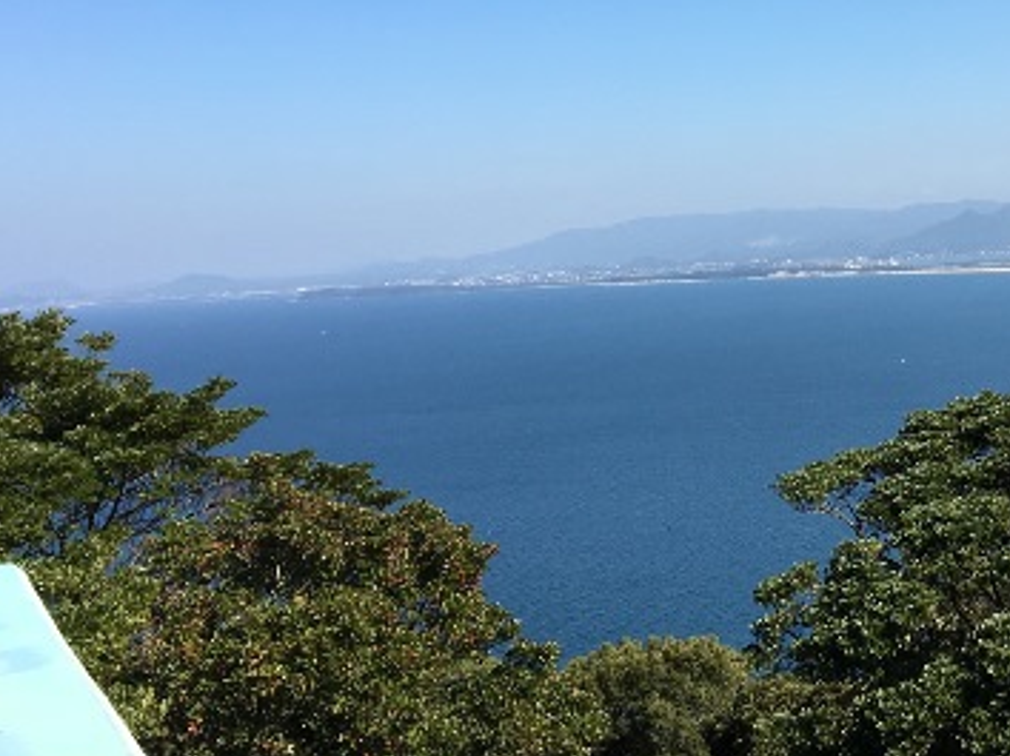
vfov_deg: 23.8
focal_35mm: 59
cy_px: 6
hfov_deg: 31.4
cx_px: 887
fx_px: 1720
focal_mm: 4.15
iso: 25
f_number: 2.2
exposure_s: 1/1479
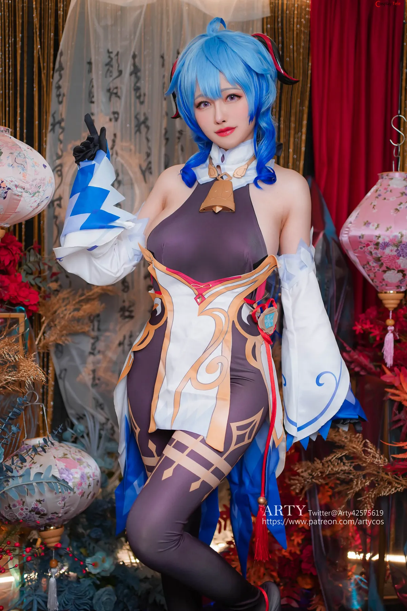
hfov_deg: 37.9
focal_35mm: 35
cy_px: 306
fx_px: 593
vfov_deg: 54.4
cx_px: 204
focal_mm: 35
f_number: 1.8
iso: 320
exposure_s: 1/400
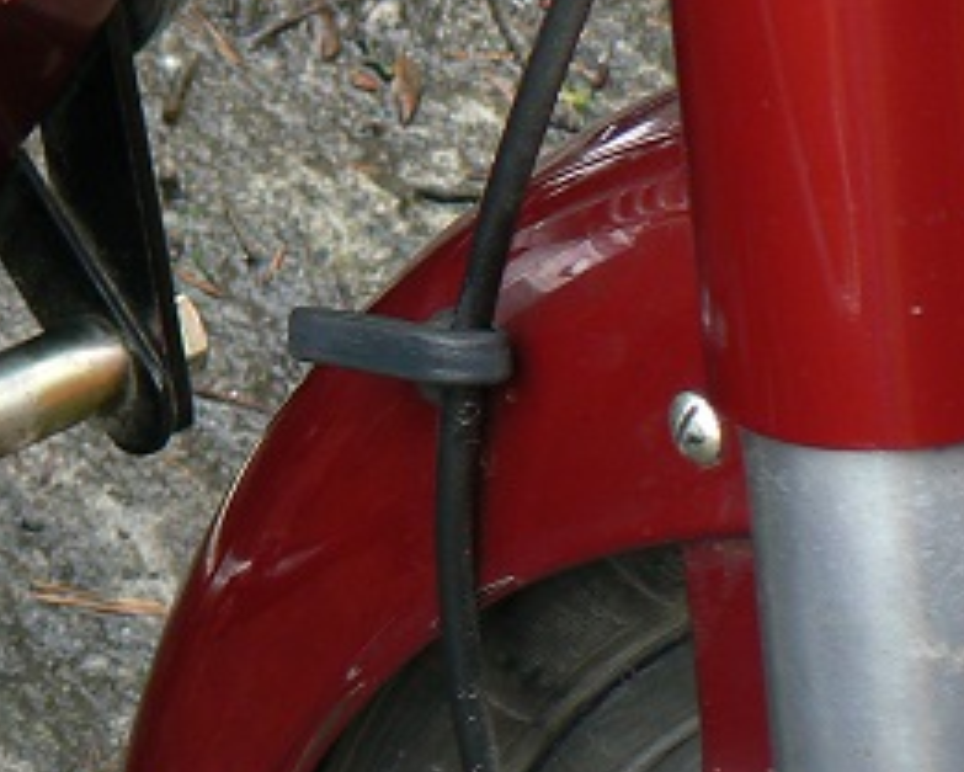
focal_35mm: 216
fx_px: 6165
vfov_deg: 7.1
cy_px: -211
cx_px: -343
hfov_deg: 8.8
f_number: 3.2
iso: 80
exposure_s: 1/50
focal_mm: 12.9
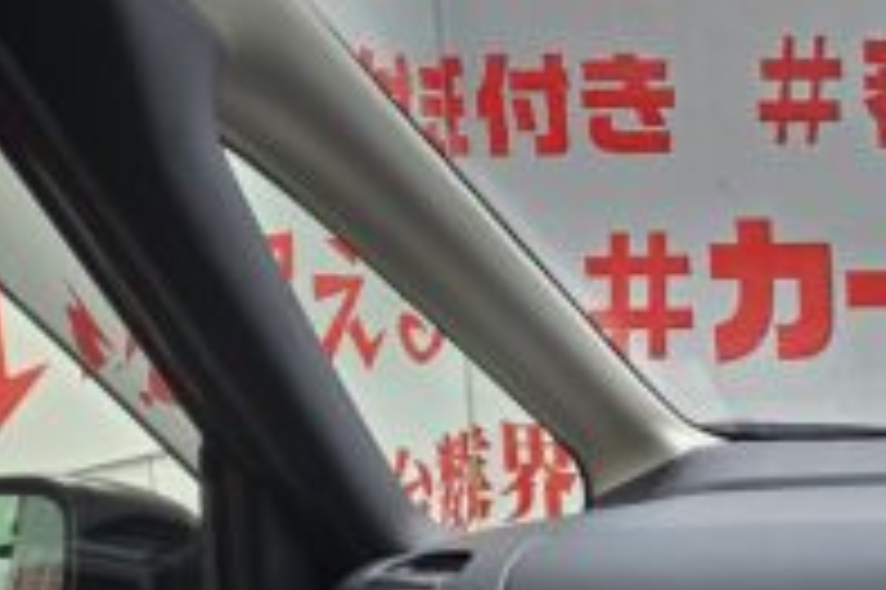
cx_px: 1322
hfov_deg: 26.5
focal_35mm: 55
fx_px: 1352
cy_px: 405
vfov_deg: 24.4
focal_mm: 2.2
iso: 50
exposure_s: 1/207
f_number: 2.2
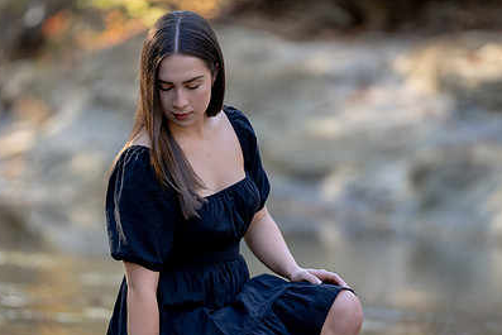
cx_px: 226
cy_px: 223
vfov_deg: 5.3
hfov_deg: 7.9
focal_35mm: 260
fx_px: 3627
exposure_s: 1/320
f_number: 2.8
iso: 320
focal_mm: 175
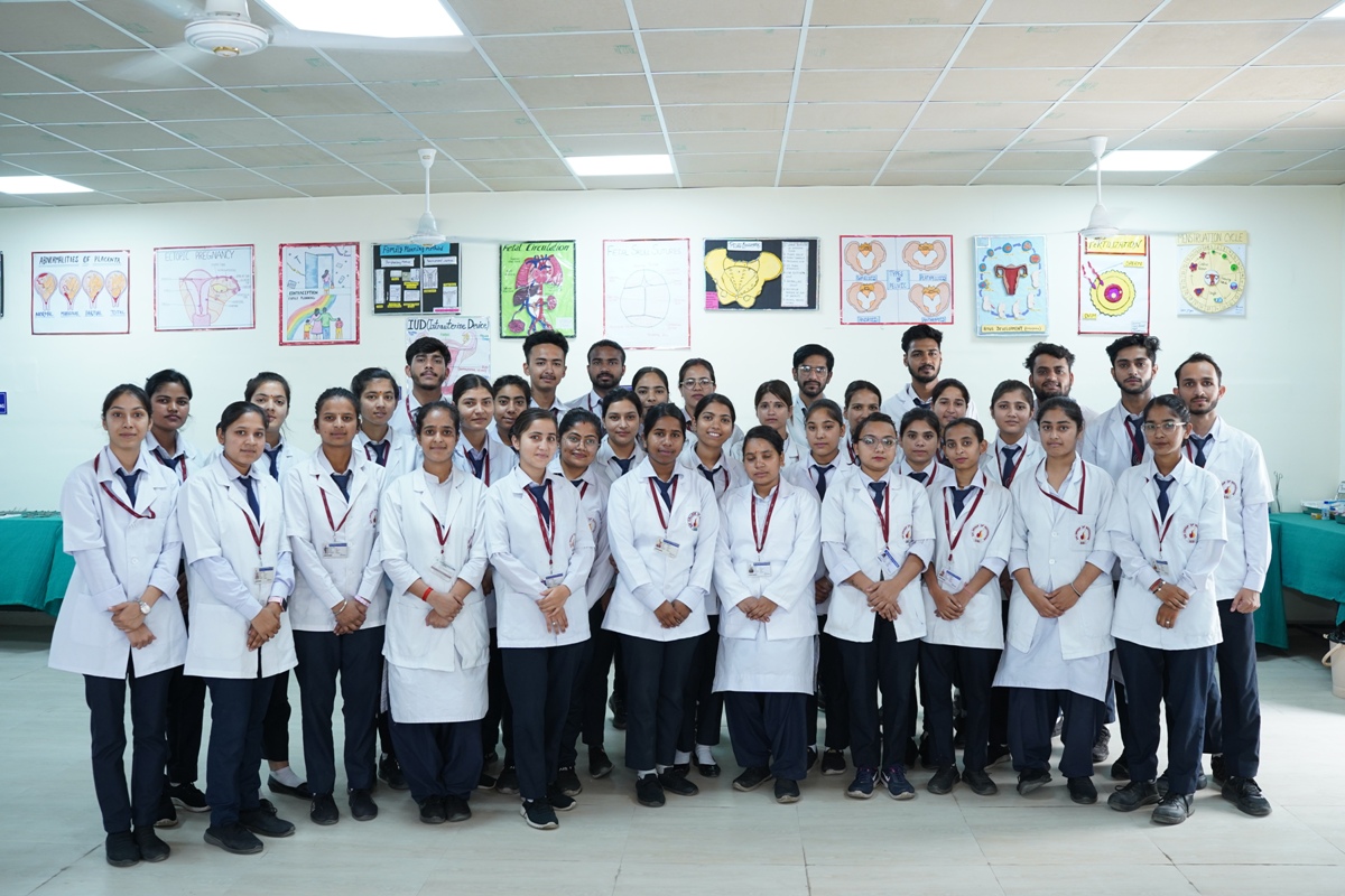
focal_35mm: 35
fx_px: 1308
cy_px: 448
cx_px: 672
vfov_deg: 37.9
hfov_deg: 54.4
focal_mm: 35
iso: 1250
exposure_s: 1/100
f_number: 4
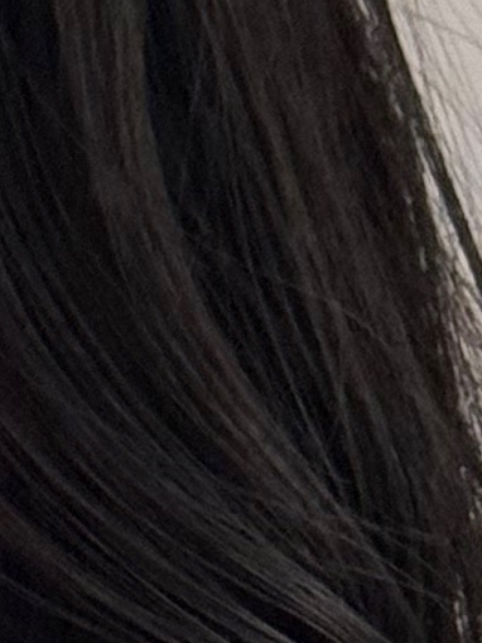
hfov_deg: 3.9
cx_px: -596
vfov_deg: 5.2
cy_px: 474
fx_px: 7052
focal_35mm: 380
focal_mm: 6.76
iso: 500
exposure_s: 1/40
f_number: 1.78
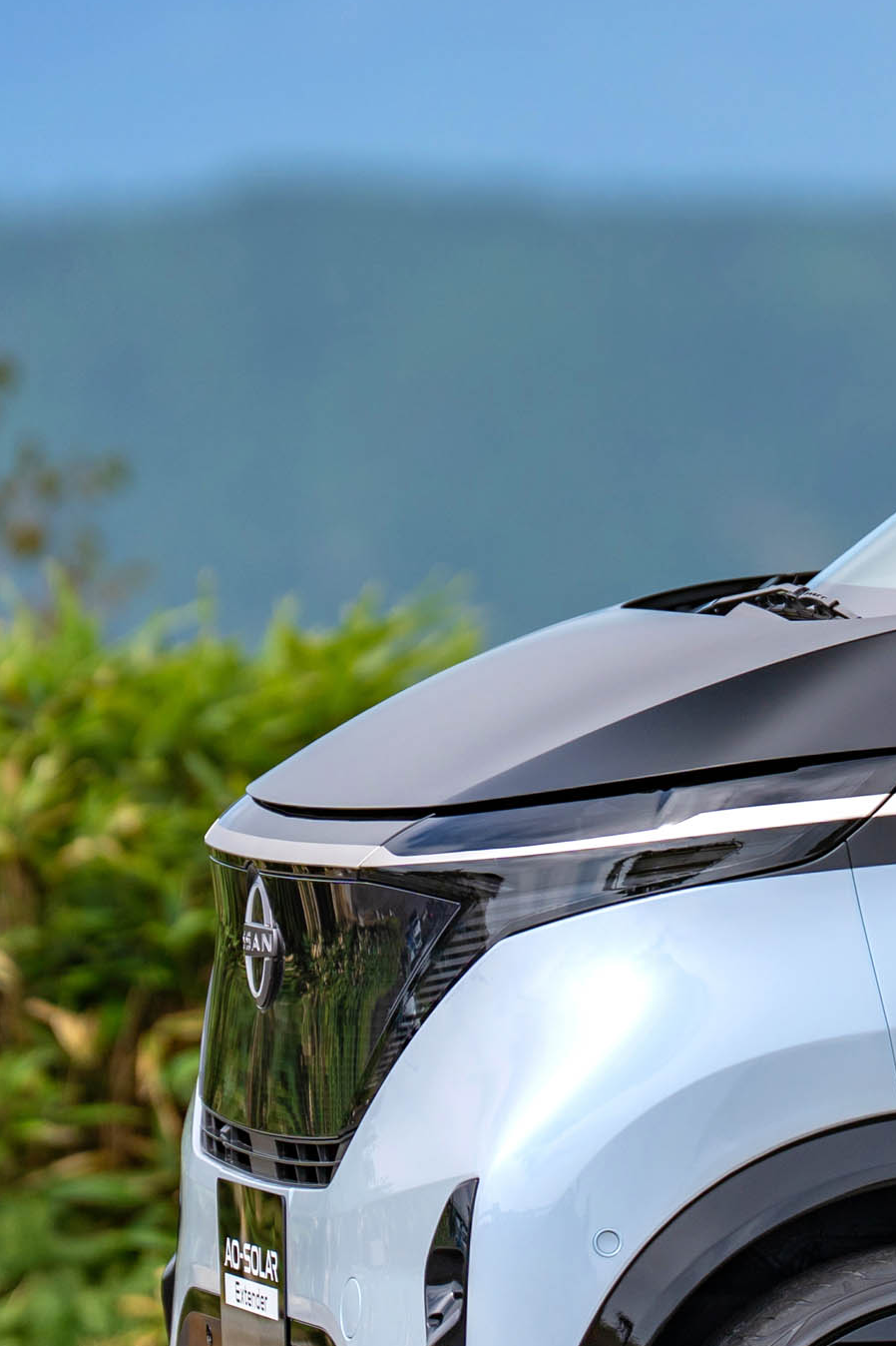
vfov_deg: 4.0
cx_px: 605
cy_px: 394
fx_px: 19422
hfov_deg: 2.6
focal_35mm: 520
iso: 100
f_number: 2.8
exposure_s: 1/2500
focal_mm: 200
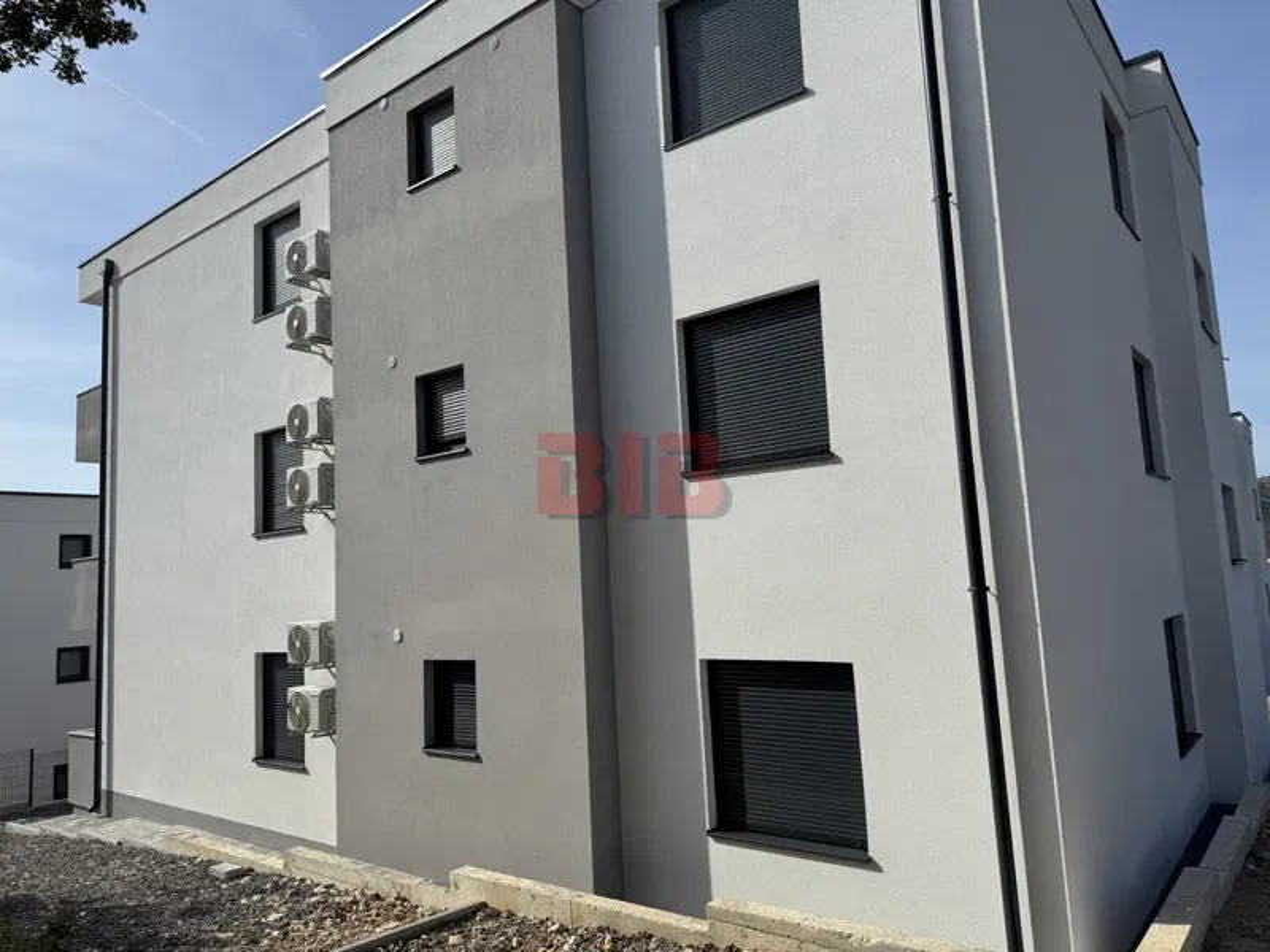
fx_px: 881
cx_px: 635
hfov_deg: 71.6
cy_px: 476
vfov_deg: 56.8
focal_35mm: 24
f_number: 1.78
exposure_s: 1/7092
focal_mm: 6.76
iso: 80
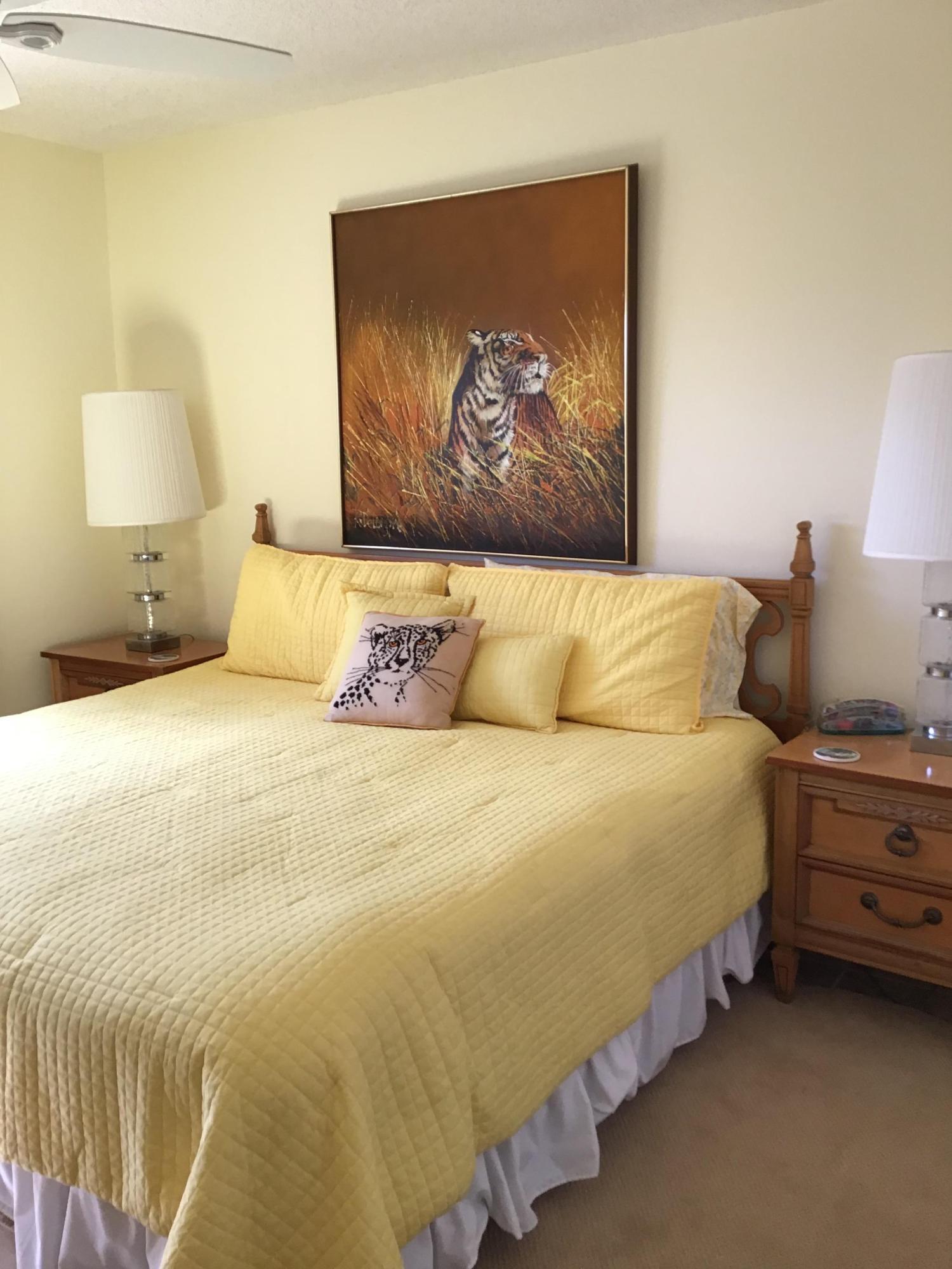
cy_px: 634
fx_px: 1137
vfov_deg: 58.4
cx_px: 476
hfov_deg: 45.4
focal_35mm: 31
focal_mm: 3.3
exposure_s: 1/40
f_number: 2.4
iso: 25
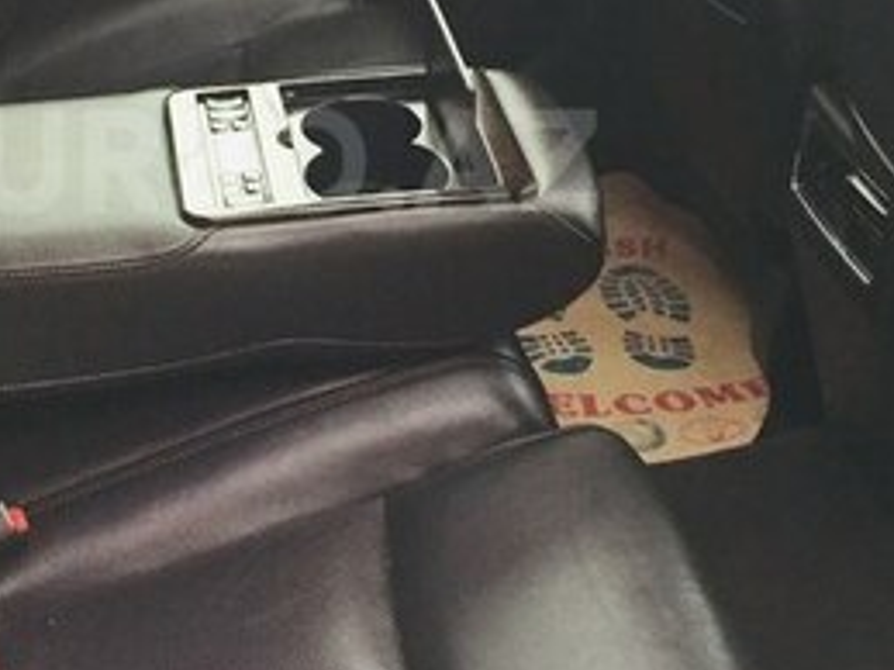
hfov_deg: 26.1
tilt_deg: -28.0
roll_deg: -0.5
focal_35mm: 74
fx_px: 1910
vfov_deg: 19.7
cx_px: 245
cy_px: 161
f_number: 2.2
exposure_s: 1/33
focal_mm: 4.15
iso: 160
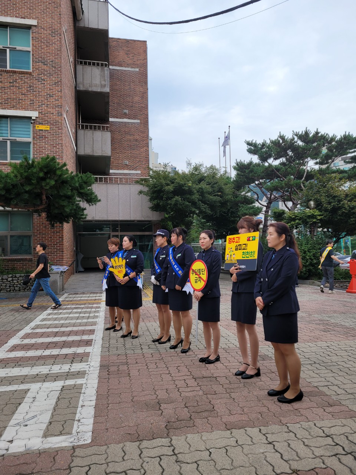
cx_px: 178
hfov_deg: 53.1
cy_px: 238
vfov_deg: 67.3
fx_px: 357
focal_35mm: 26
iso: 40
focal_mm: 5.4
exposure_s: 1/740
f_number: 1.8
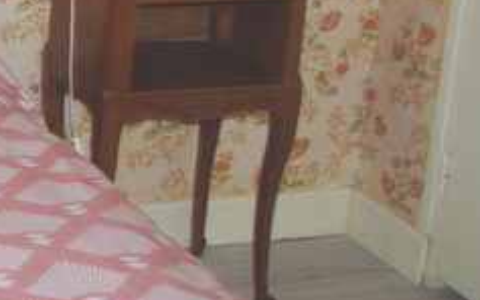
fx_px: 1556
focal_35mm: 119
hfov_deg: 14.2
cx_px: -529
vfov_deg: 10.8
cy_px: -46
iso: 400
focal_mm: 18
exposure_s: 1/30
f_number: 4
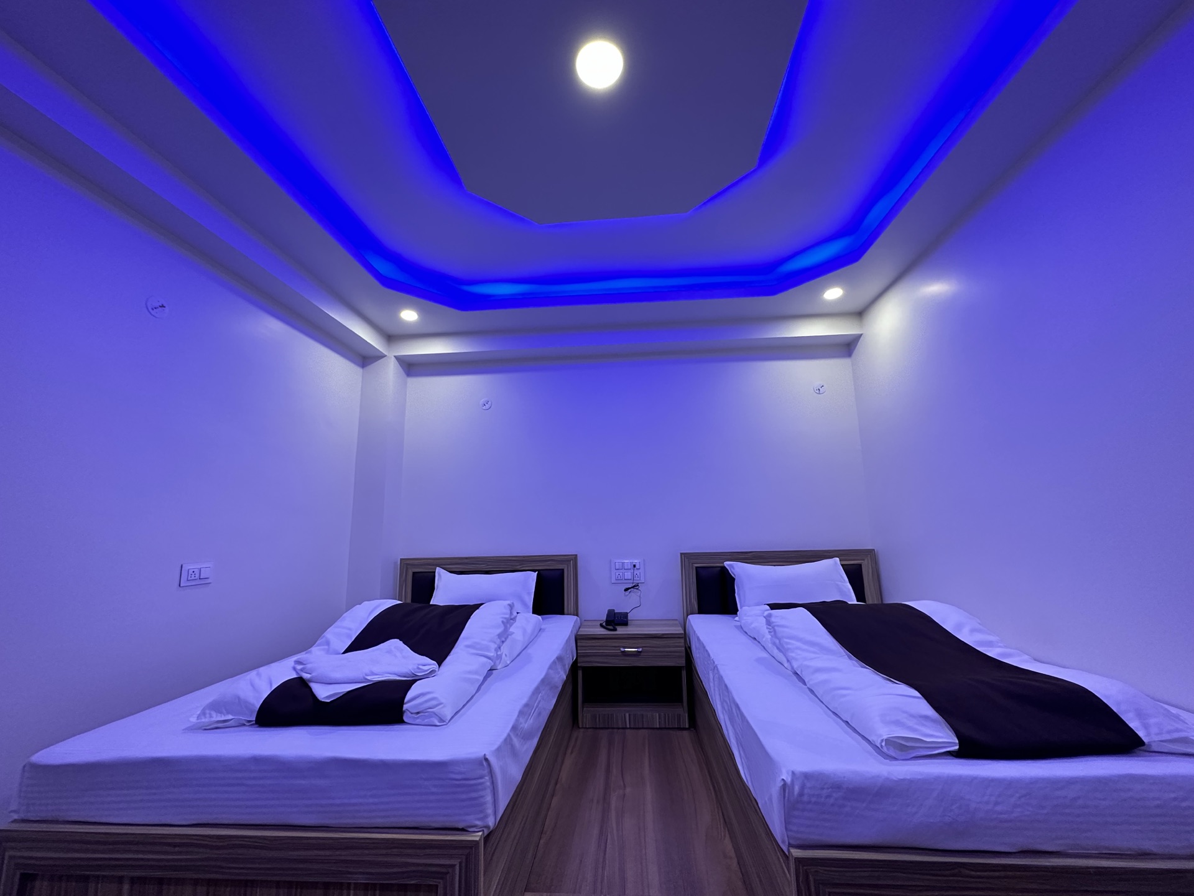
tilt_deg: +10.7
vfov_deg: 85.7
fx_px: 483
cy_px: 448
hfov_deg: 102.1
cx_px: 597
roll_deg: +1.7
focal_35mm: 14
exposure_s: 1/50
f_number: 2.2
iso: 250
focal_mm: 2.22
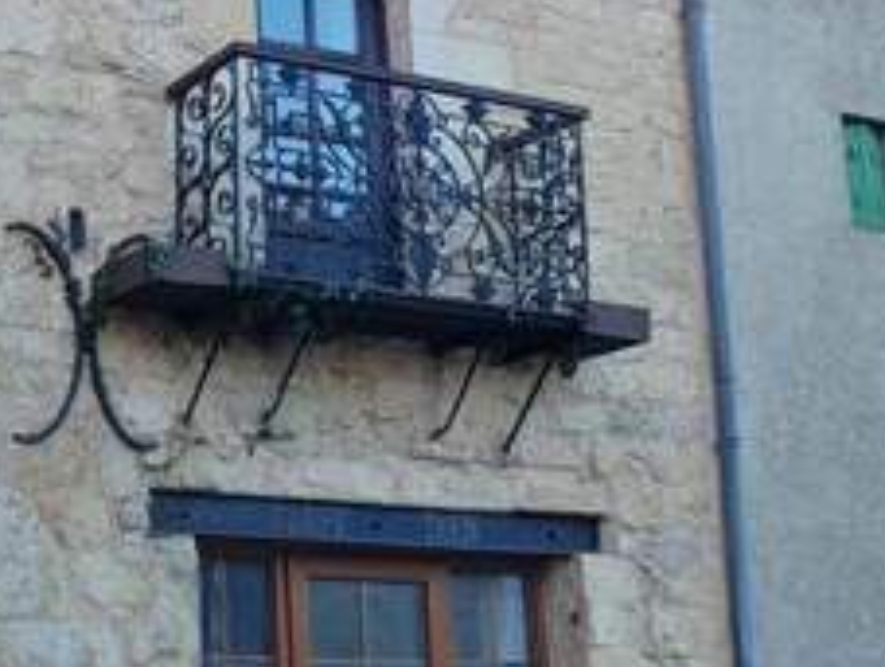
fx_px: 1946
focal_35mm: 76
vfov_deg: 19.4
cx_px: 39
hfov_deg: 24.6
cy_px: 332
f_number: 1.9
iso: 100
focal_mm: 5.52
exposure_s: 1/340
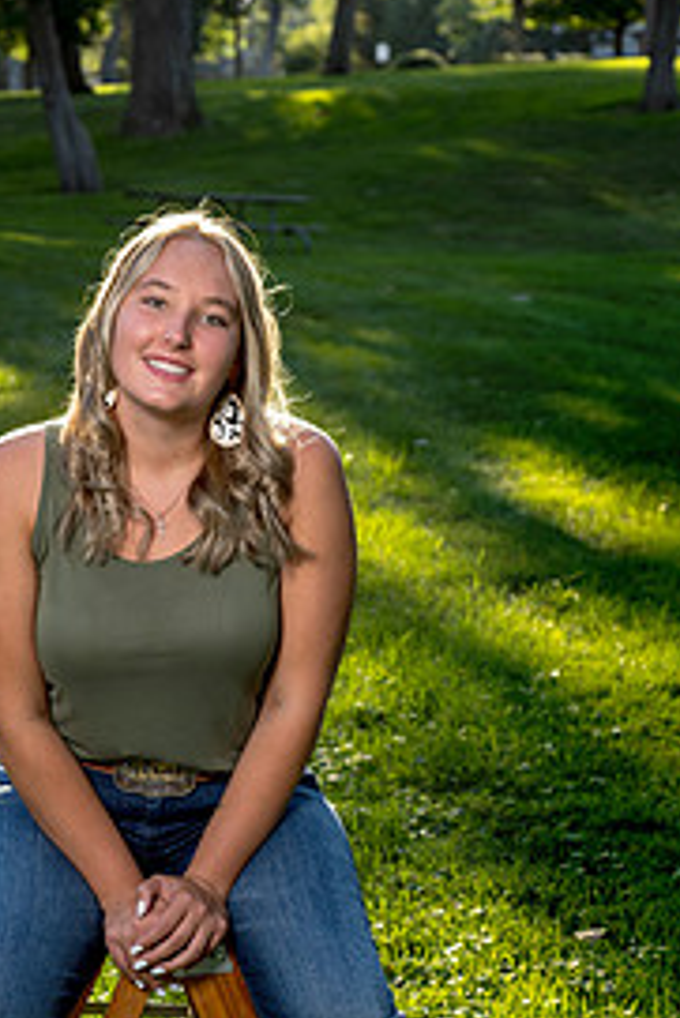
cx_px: 158
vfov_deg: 24.3
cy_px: 695
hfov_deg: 16.4
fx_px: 2348
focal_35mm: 83
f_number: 4.5
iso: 100
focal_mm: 50
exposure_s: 1/160
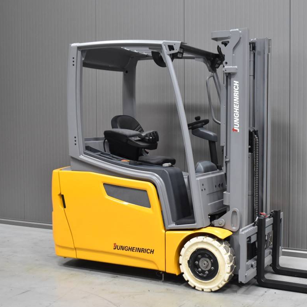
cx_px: 189
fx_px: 528
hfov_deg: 32.3
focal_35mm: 53
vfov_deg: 32.4
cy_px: 156
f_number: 4
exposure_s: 1/60
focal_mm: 27
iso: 1600
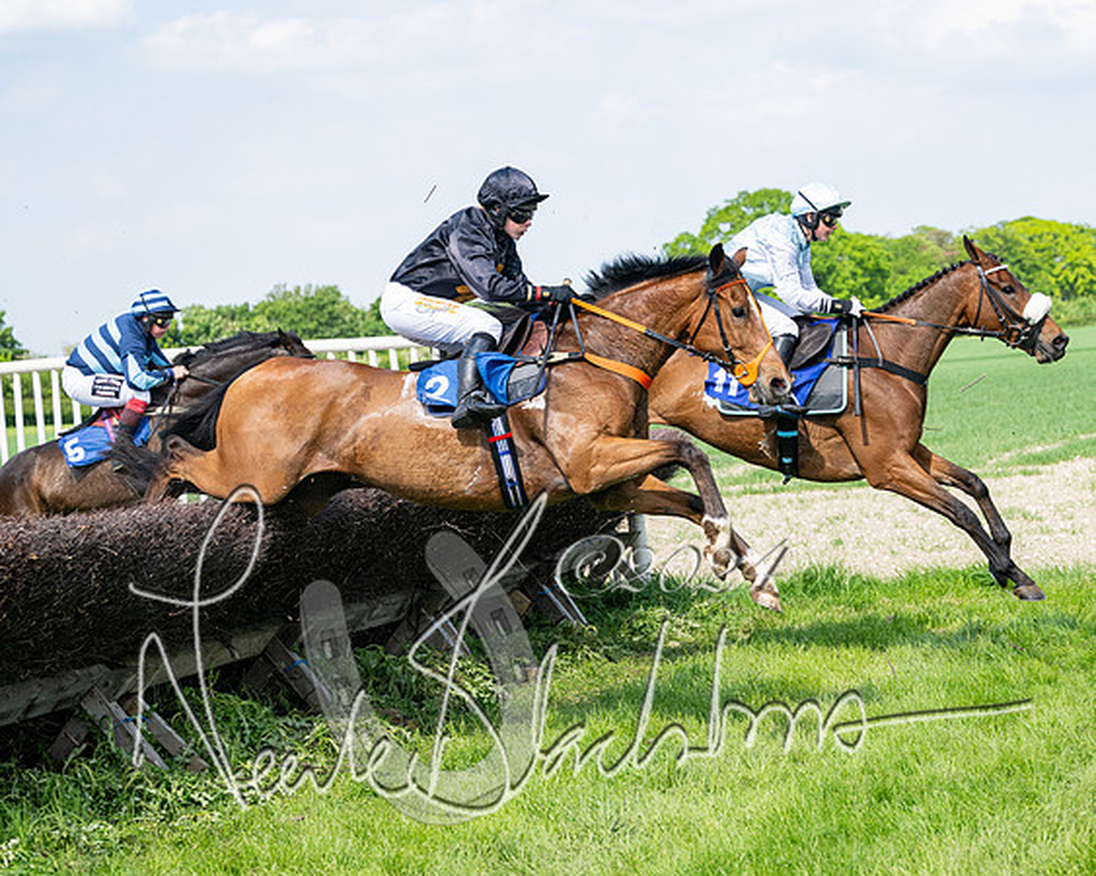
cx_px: 678
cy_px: 508
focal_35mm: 91
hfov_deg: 20.9
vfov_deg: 16.8
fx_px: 2964
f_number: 4
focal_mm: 70
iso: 400
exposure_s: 1/3200
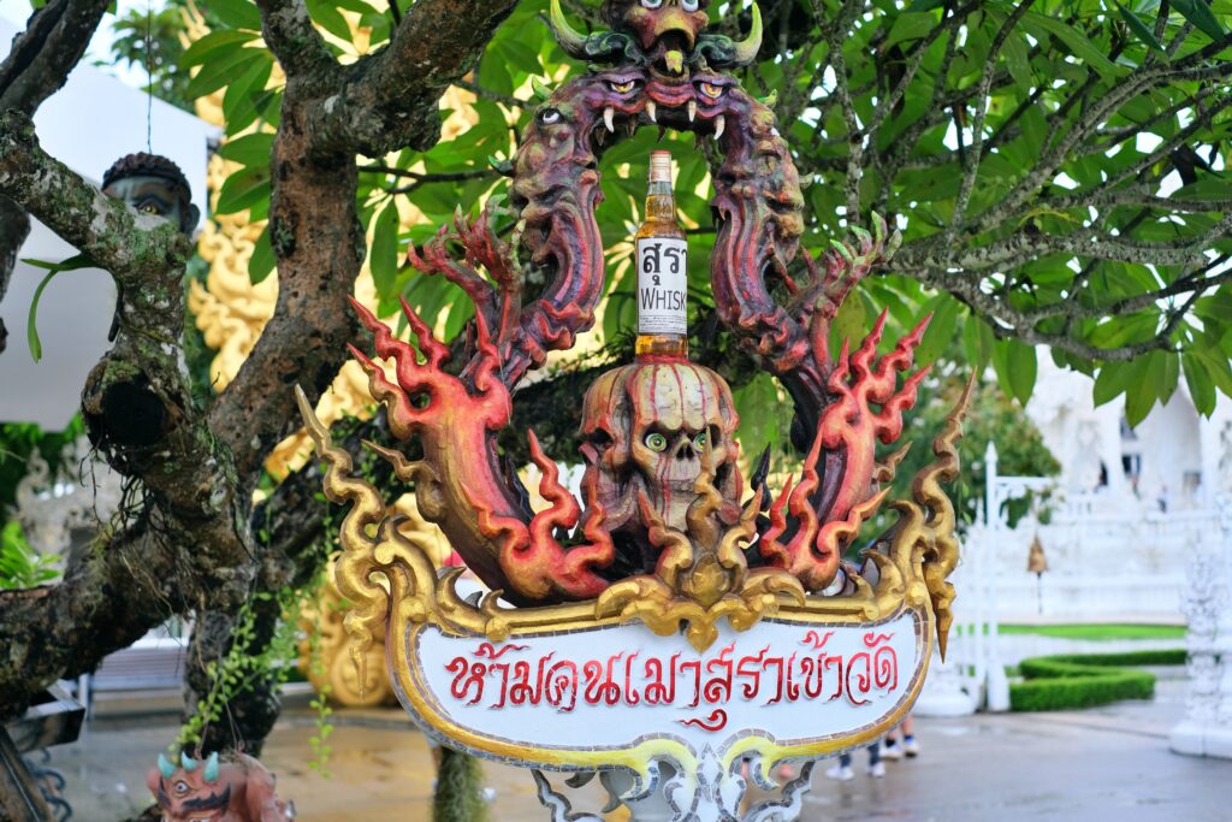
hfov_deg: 37.5
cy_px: 411
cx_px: 616
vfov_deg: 25.5
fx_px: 1814
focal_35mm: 53
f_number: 3.2
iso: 320
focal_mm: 35
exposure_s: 1/340
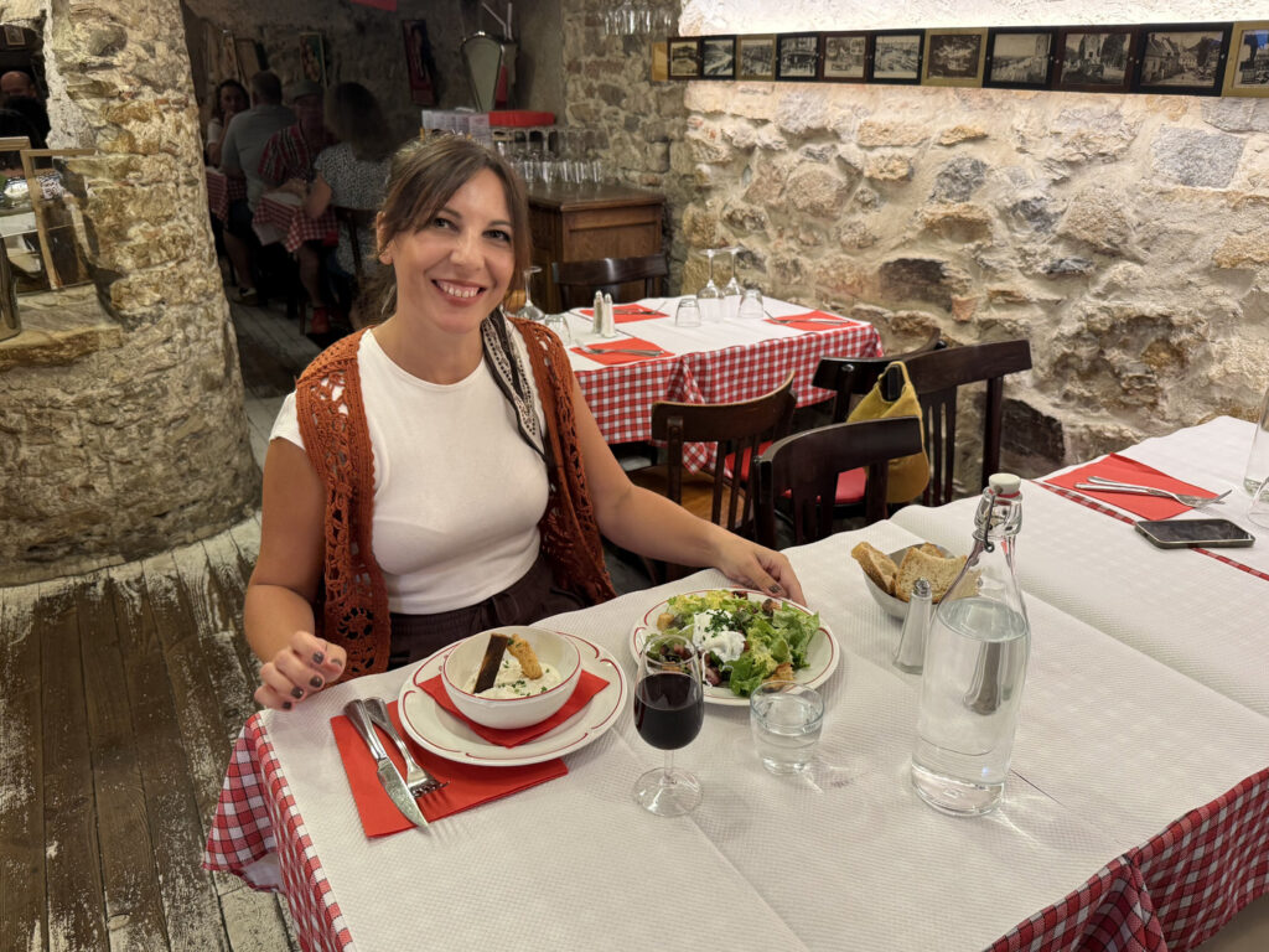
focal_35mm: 24
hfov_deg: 71.6
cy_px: 476
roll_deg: -0.2
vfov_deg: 56.8
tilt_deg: -21.6
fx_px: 880
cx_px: 634
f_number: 1.78
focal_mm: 6.76
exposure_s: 1/100
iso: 160
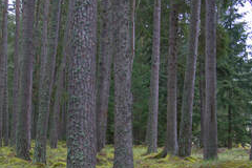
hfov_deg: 21.3
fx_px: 665
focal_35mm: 95
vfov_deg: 14.3
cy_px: 148
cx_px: 62
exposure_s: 1/40
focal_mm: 38
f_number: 11
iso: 1000
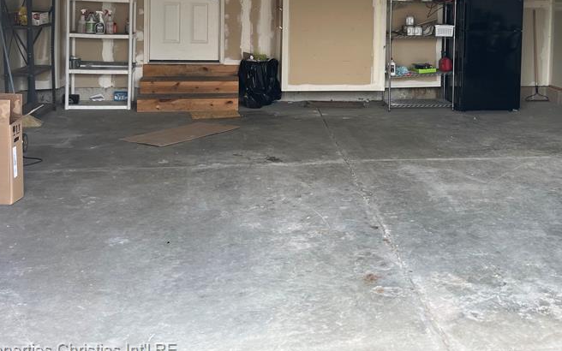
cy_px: 33
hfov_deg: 45.1
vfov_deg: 28.7
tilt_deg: -6.0
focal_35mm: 43
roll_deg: -0.9
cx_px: 398
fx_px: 659
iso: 50
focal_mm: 5.1
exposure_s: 1/240
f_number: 1.6
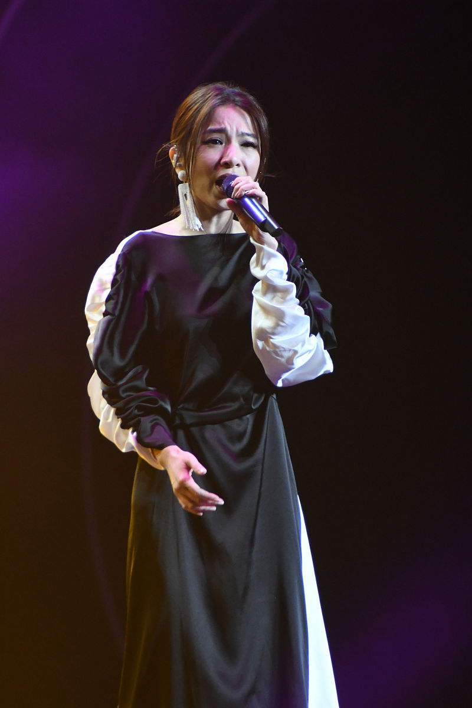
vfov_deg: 3.4
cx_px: 236
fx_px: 11799
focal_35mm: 600
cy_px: 354
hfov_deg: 2.3
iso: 3200
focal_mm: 400
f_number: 5.6
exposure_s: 1/320
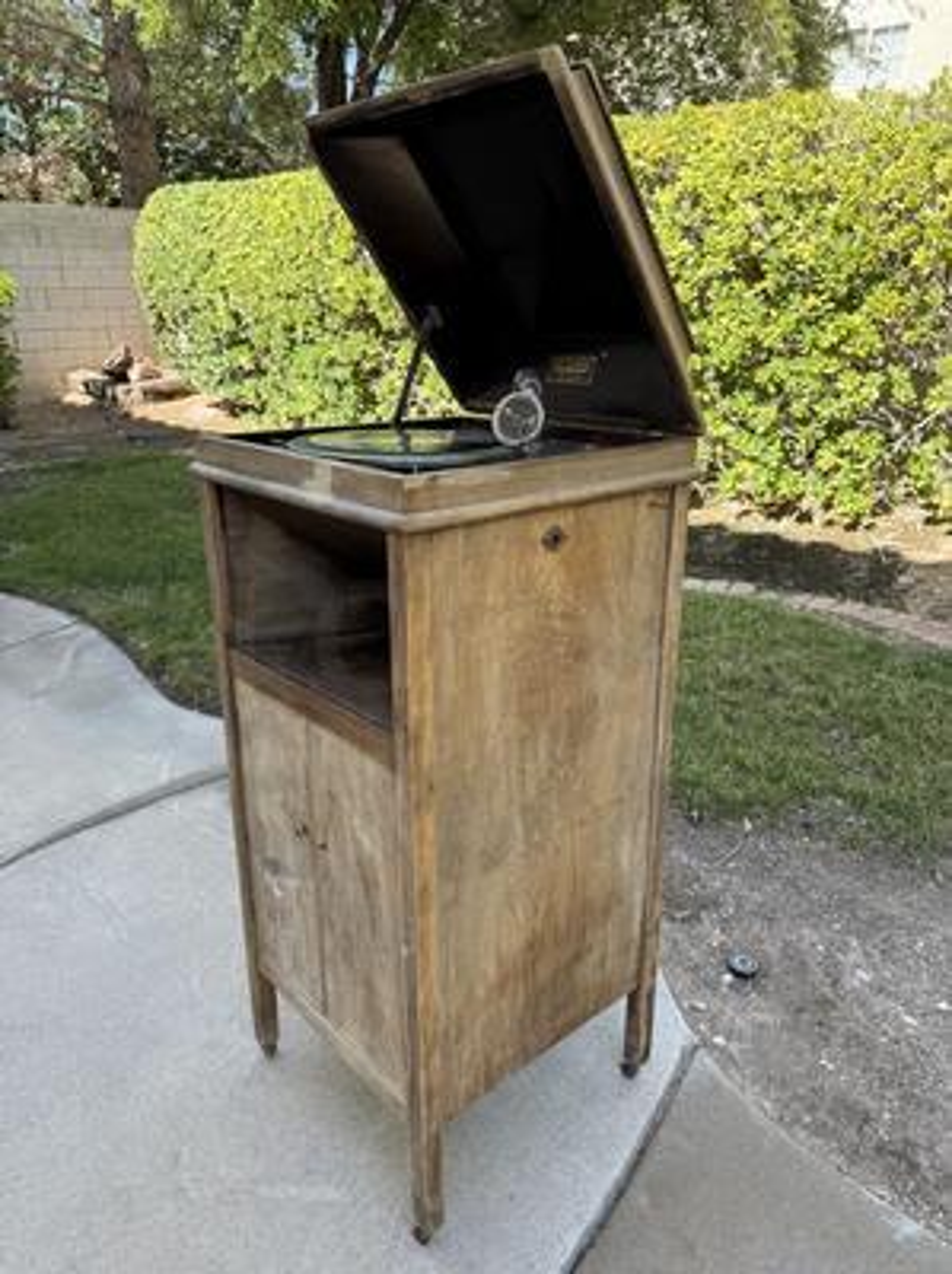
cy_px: 637
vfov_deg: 71.7
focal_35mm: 24
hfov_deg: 56.7
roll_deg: -0.8
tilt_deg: -18.8
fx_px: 882
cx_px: 476
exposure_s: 1/632
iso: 80
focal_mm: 6.76
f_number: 1.78
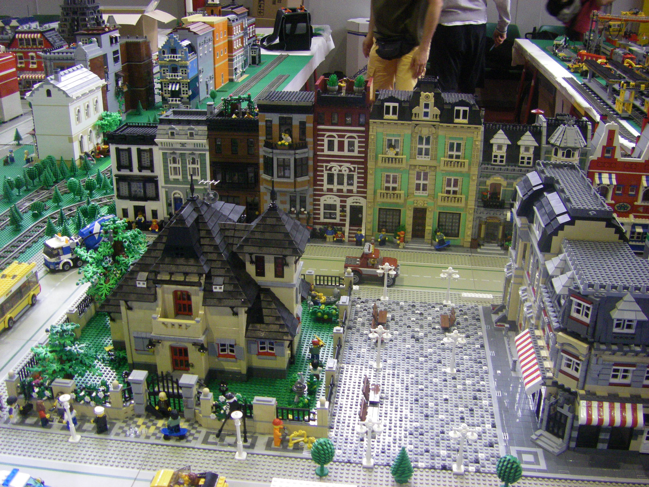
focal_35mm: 38
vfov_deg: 37.7
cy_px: 244
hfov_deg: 49.0
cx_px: 324
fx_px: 712
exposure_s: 1/50
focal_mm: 6.3
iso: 400
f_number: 3.5
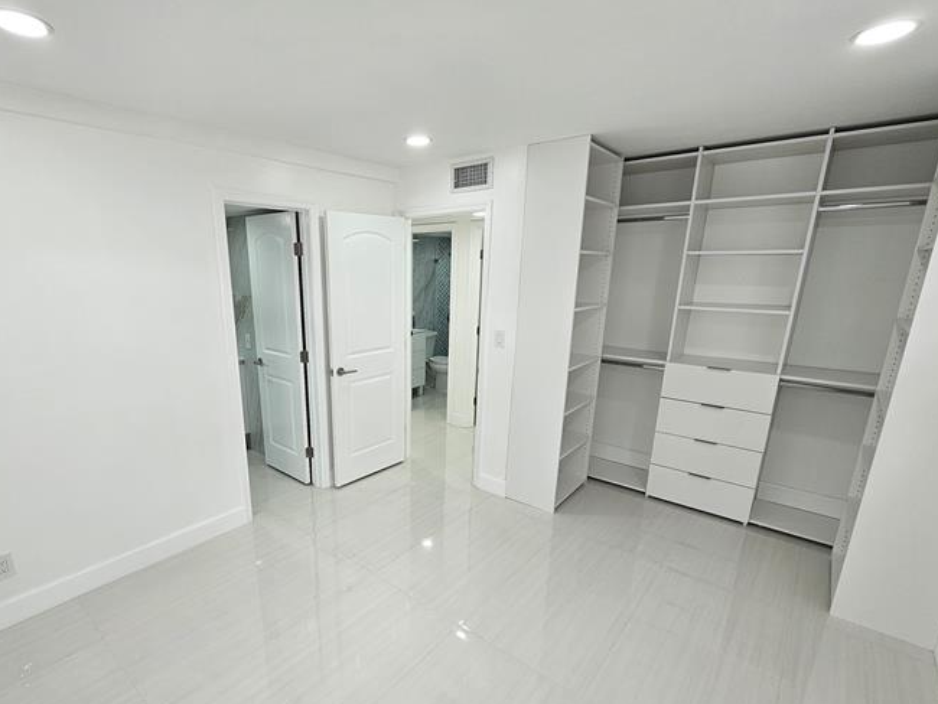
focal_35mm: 16
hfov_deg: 93.8
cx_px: 401
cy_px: 405
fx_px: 434
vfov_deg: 77.6
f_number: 2.2
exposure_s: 1/120
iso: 64
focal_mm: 2.2
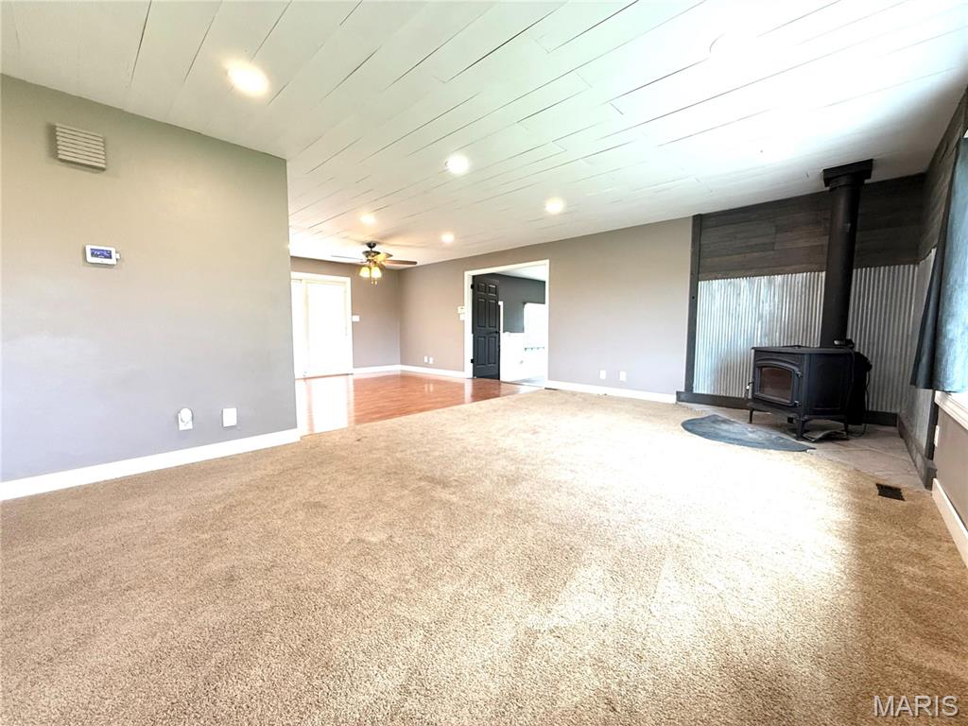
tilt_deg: -5.0
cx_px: 484
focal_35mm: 14
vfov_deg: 85.7
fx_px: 391
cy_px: 363
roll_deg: -0.3
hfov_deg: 102.1
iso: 320
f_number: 2.2
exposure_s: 1/120
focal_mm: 2.22
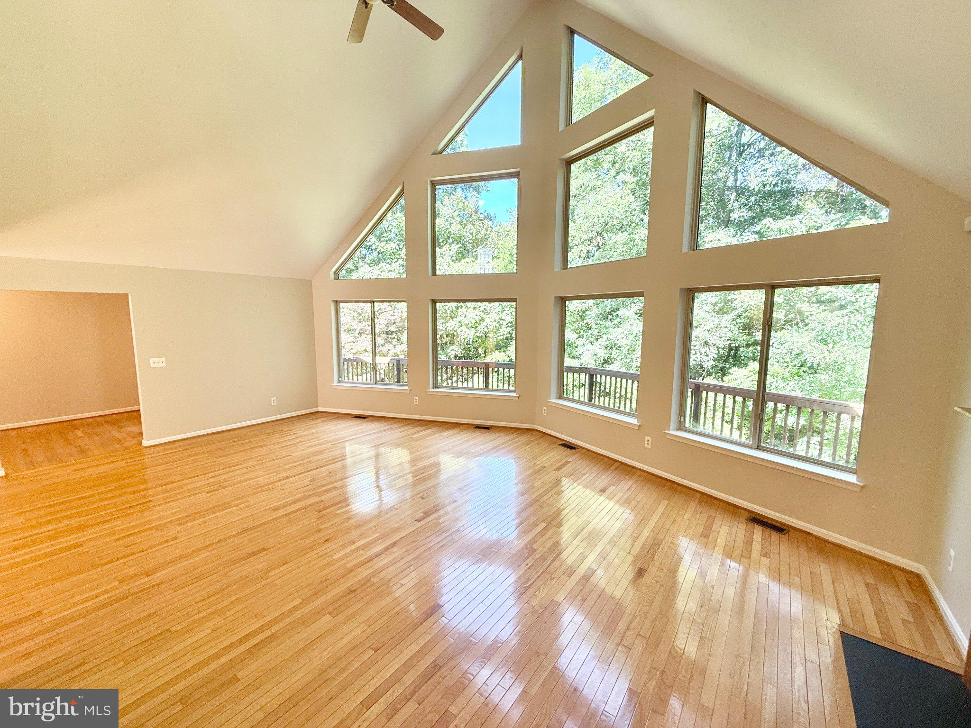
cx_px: 486
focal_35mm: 14
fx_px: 393
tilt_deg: -6.5
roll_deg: -0.4
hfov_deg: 102.1
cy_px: 364
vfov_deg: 85.7
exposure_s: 1/99
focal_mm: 2.22
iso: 100
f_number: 2.2
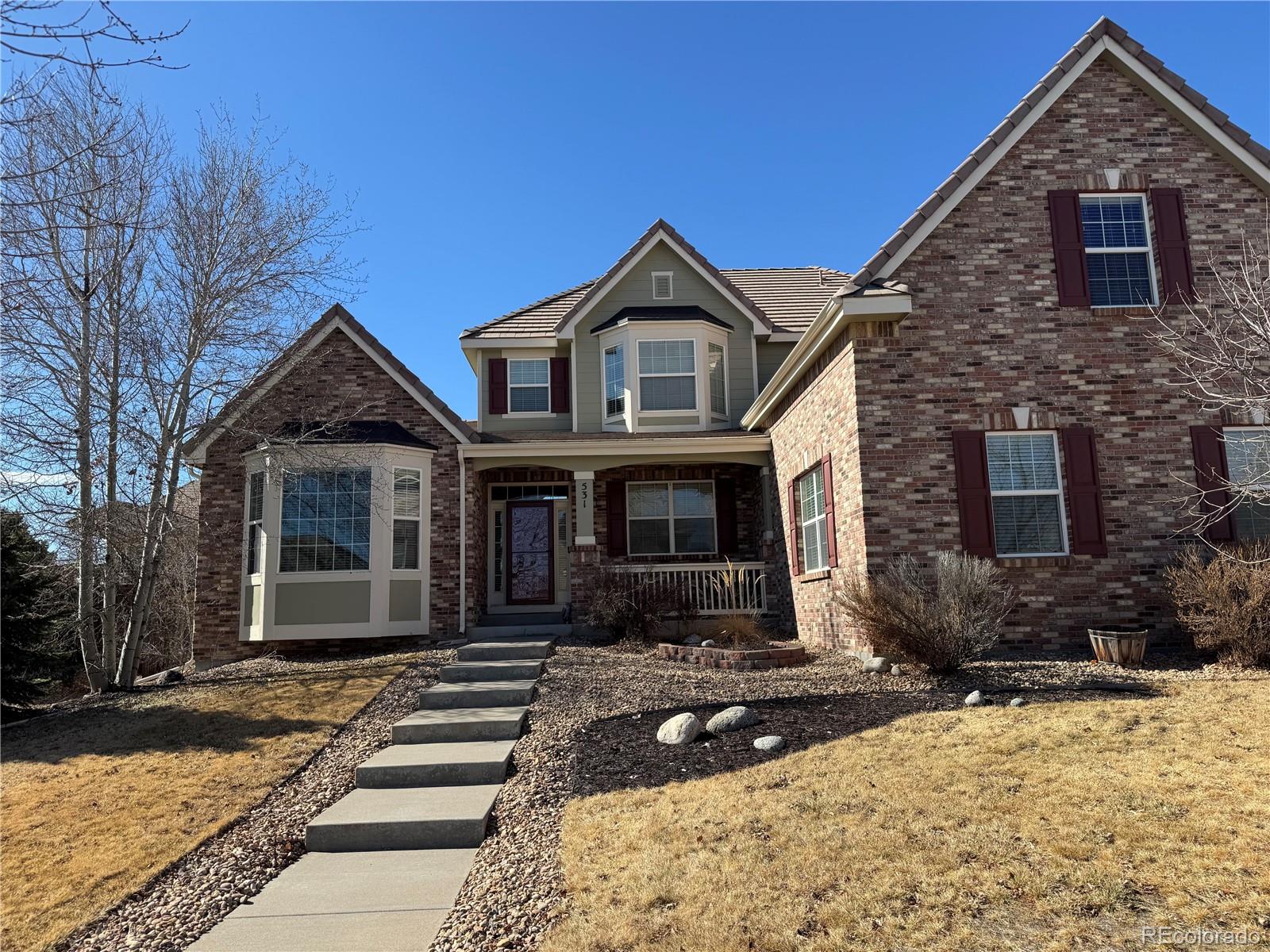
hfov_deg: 71.6
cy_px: 476
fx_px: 881
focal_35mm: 24
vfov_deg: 56.8
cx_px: 635
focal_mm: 6.76
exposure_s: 1/3413
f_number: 1.78
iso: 80
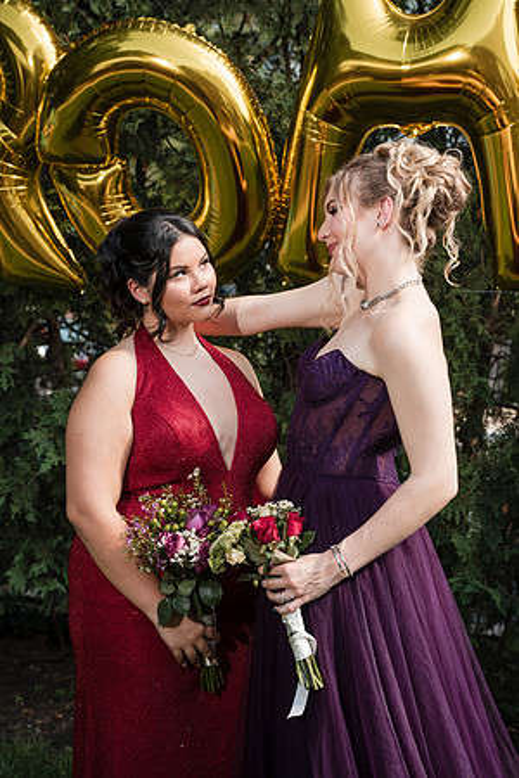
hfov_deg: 20.3
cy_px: 389
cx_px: 260
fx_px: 1449
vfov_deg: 30.1
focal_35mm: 67
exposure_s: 1/250
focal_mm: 67
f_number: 5
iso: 200
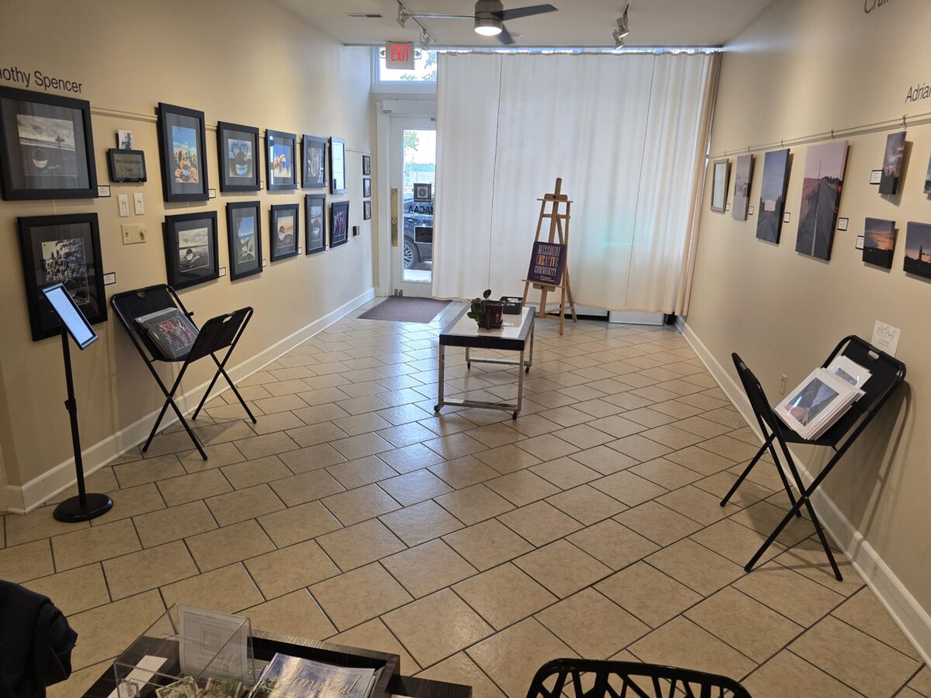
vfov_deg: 58.9
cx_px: 466
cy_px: 349
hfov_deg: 73.9
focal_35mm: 23
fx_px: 619
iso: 100
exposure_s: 1/120
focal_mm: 6.3
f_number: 1.7
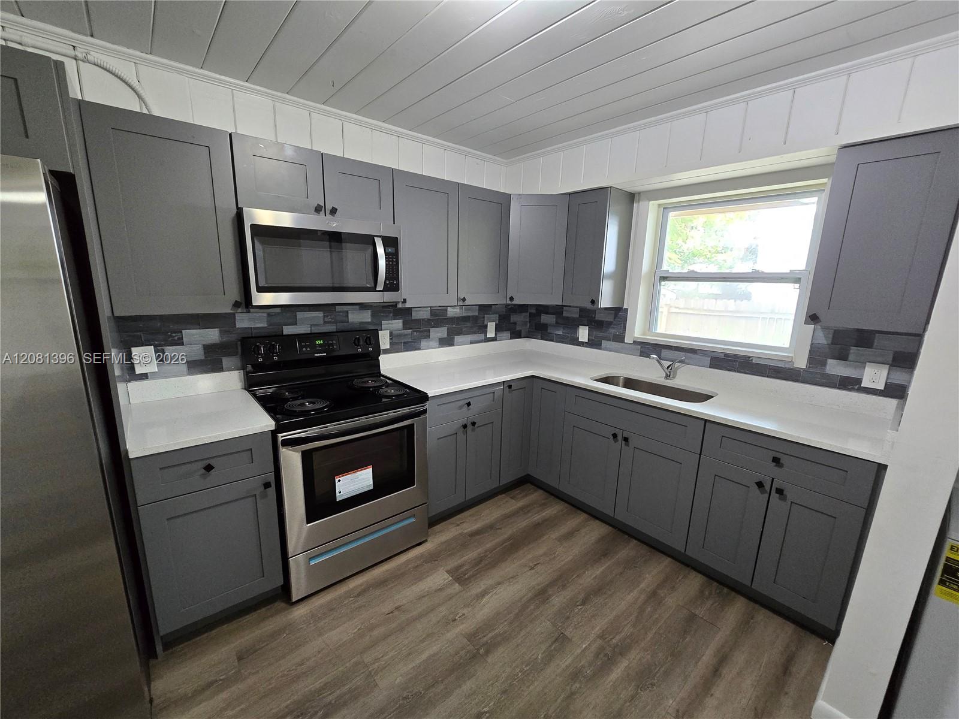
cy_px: 360
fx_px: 360
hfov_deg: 106.2
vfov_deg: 89.9
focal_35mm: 13
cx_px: 480
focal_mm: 2.2
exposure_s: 1/60
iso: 500
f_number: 2.2
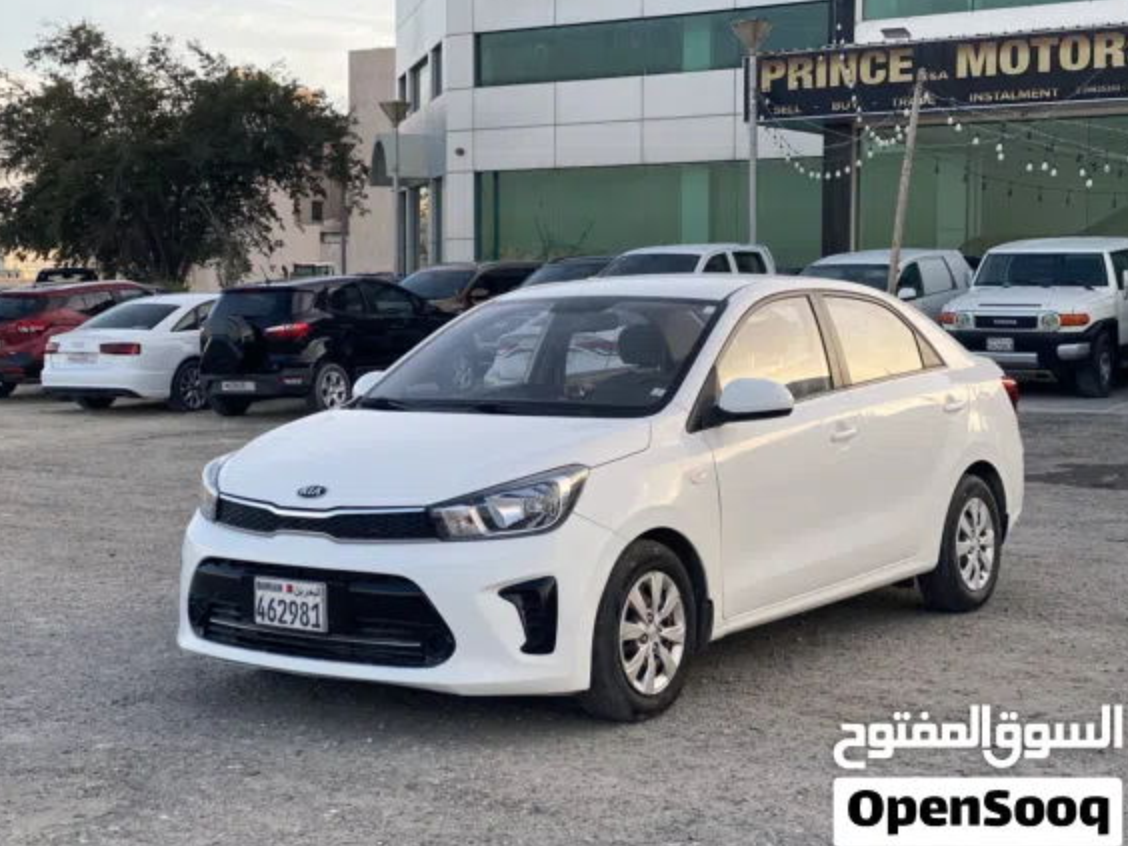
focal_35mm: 59
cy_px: 416
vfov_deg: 24.8
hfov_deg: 32.7
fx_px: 1923
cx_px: 532
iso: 20
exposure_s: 1/209
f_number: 2
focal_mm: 6
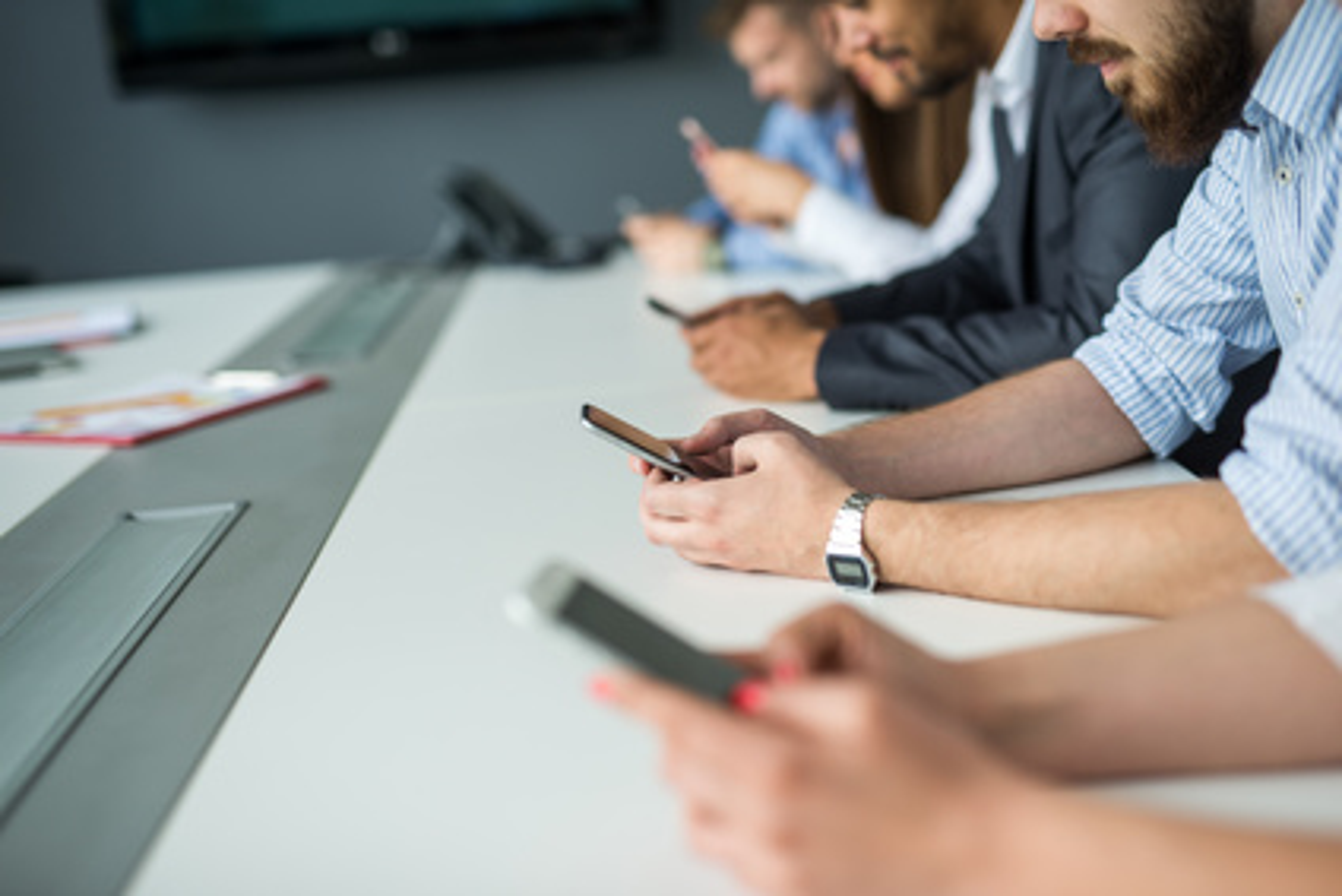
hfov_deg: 39.6
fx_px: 1864
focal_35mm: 50
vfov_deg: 27.0
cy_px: 448
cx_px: 671
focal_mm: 50
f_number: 2
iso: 200
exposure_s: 1/800
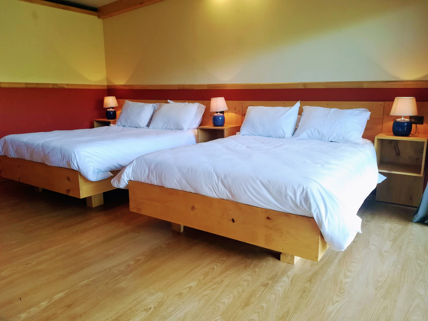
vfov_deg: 53.1
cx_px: 214
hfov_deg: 67.3
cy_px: 160
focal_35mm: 26
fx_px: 321
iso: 80
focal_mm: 3.83
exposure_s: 1/33.3
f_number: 2.2
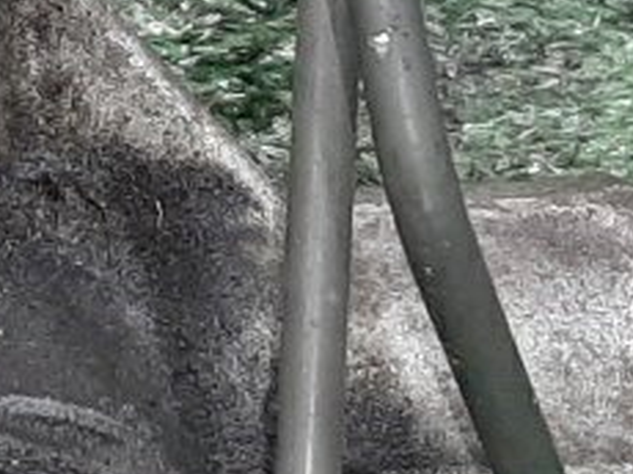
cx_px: -127
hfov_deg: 11.9
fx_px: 2978
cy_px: 141
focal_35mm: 163
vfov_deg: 9.1
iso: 190
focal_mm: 3.93
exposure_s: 1/50
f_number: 1.7
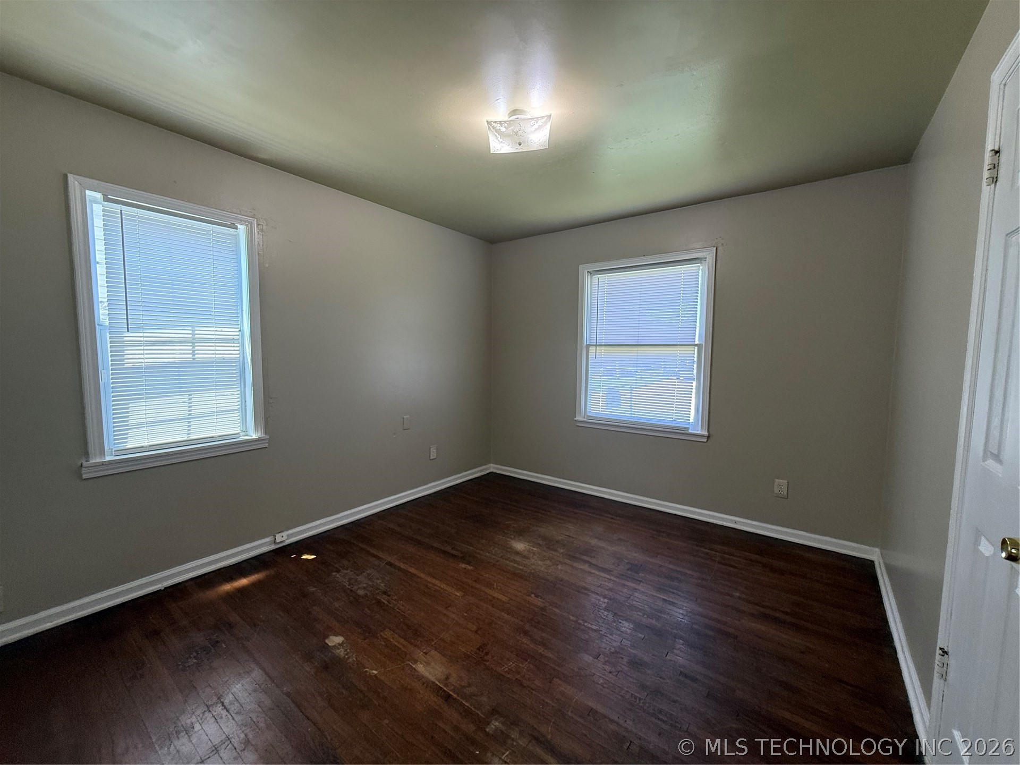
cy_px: 382
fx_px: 413
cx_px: 510
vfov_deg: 85.7
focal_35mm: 14
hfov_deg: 102.1
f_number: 2.2
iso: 200
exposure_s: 1/99
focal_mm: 2.22
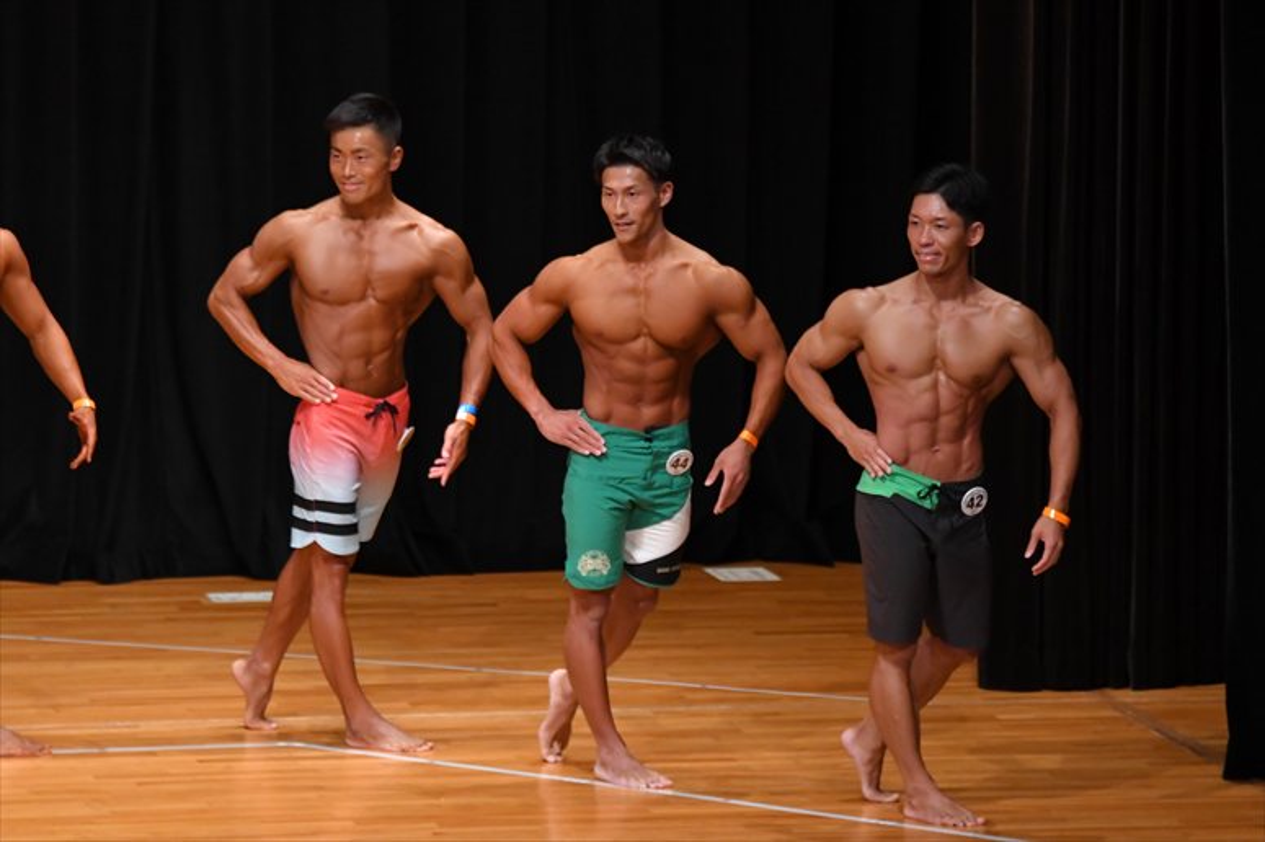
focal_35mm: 255
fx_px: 8956
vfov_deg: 5.4
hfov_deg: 8.1
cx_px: 632
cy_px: 421
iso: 4000
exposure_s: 1/400
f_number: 5.6
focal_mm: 170
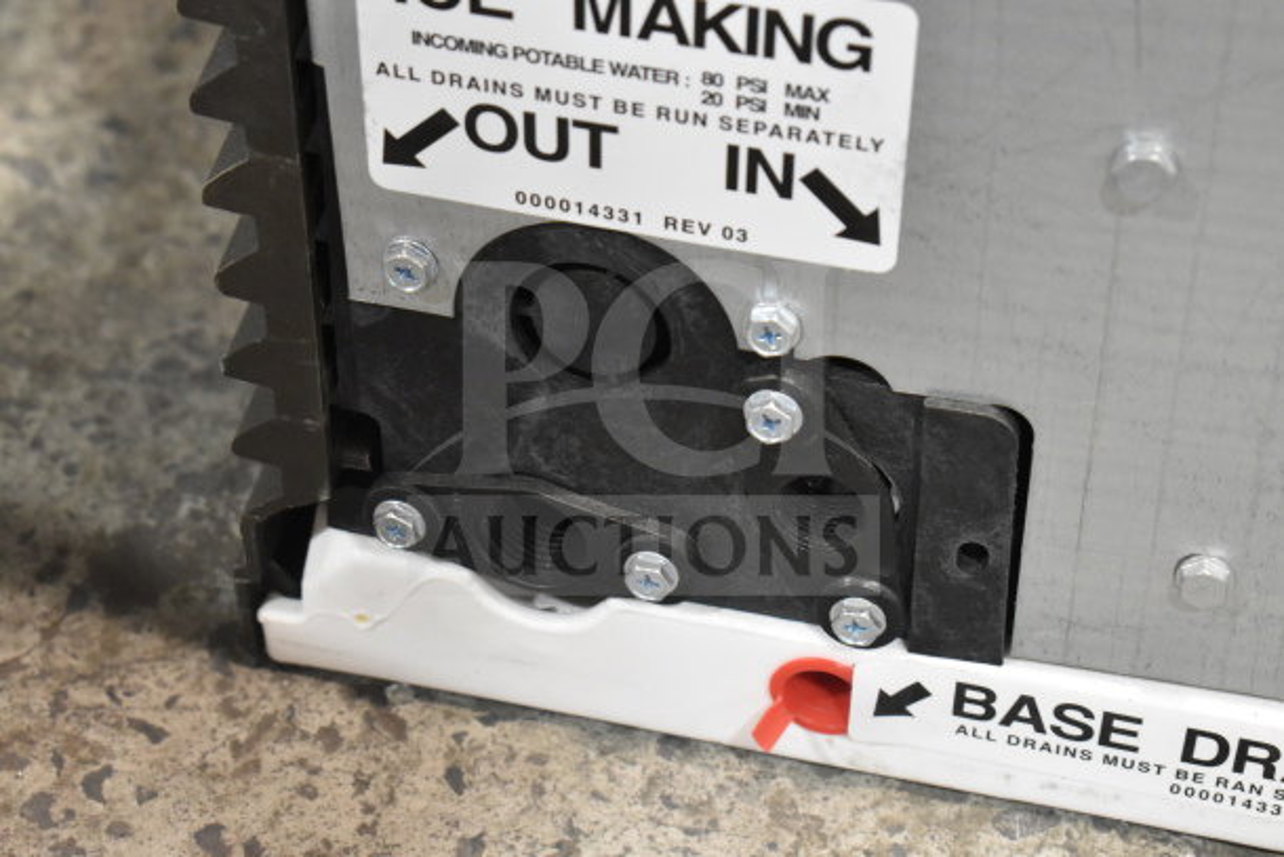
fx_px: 2943
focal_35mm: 82
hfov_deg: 24.6
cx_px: 642
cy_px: 428
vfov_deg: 16.6
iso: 3600
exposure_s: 1/100
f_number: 5.6
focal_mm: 55
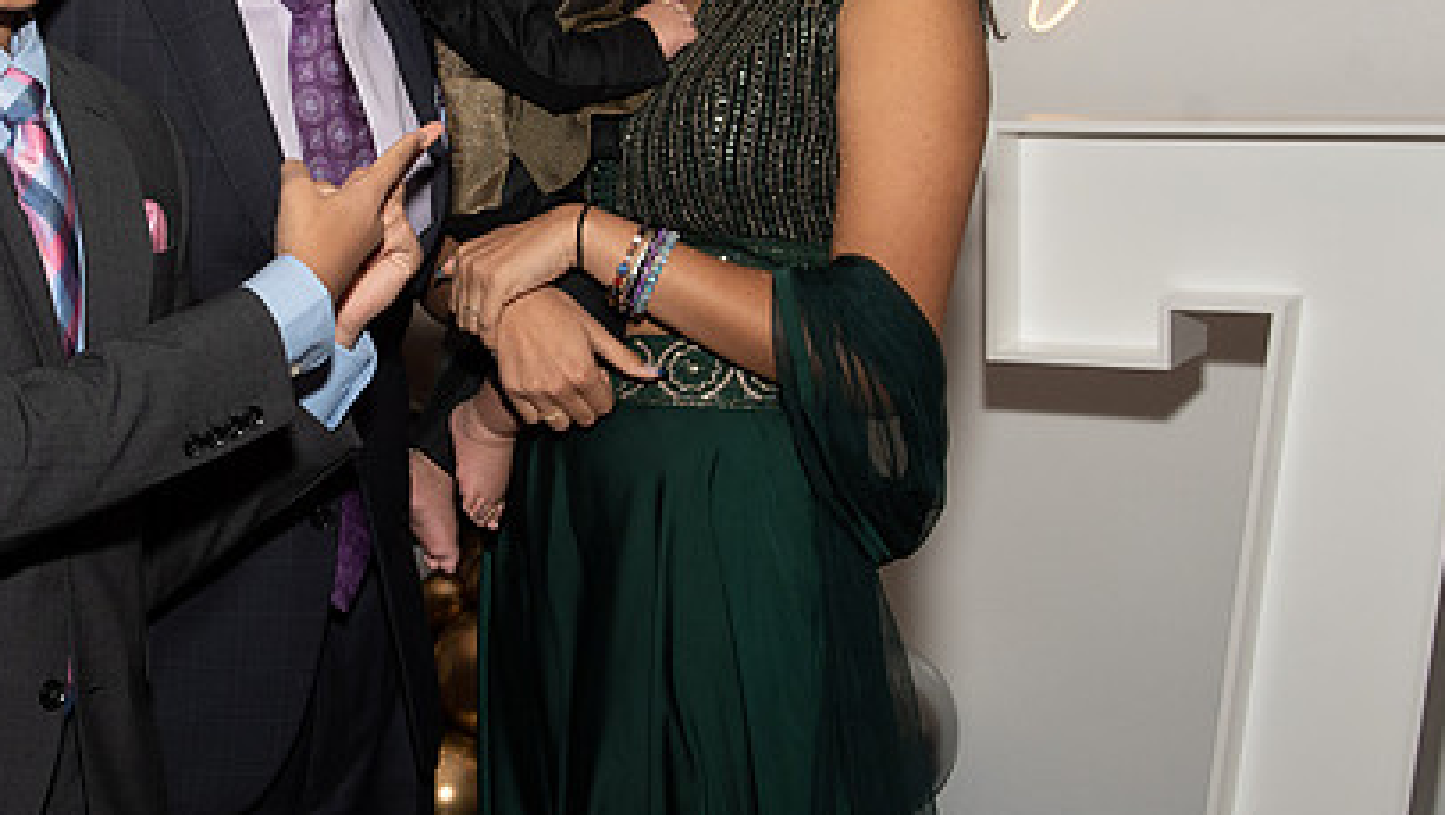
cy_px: 218
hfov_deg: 28.9
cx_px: 378
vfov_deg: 16.7
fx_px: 2761
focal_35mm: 72
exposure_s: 1/250
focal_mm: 26
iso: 500
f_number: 8
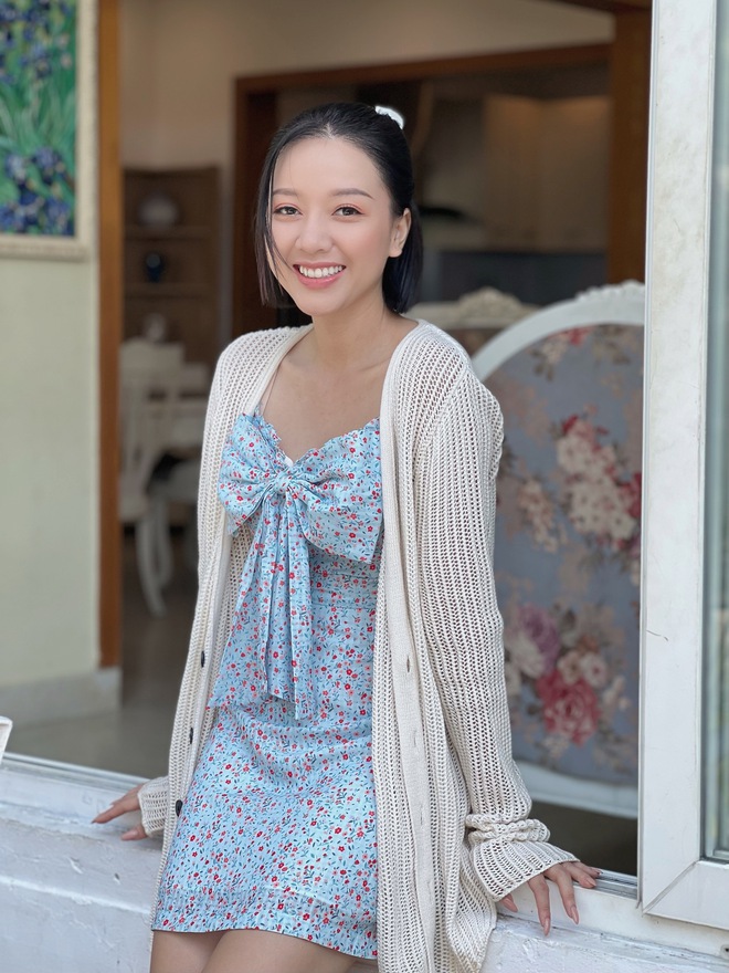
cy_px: 486
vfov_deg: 25.3
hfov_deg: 19.1
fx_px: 2162
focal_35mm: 77
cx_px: 364
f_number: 2.8
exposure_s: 1/121
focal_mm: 9
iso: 25
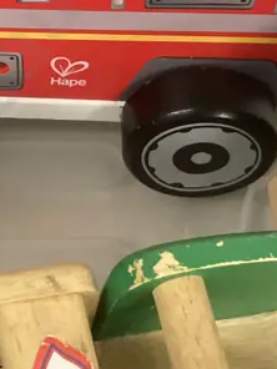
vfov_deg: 20.1
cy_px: 105
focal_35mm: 97
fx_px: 1035
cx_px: -16
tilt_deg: -53.7
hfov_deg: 14.9
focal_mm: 3.99
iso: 160
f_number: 1.8
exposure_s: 1/50
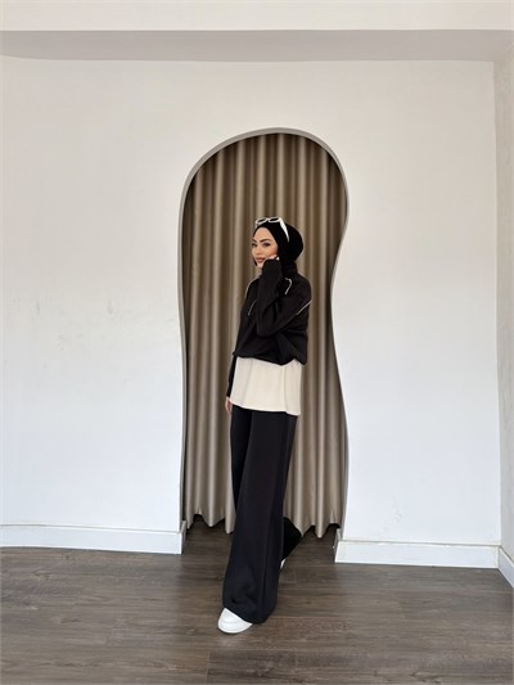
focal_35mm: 24
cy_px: 342
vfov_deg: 71.6
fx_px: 475
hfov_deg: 56.8
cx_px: 257
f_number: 1.78
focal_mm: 6.76
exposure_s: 1/1553
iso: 320
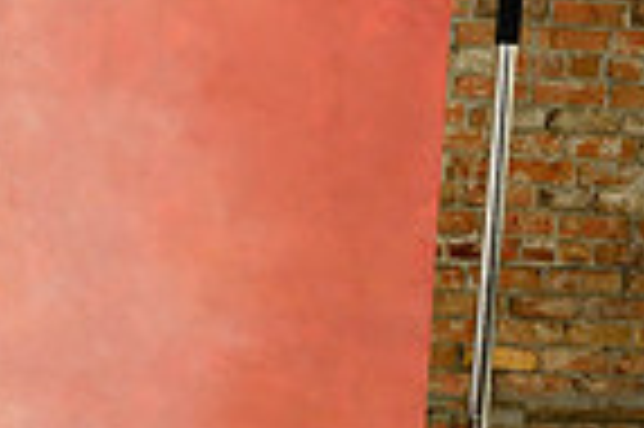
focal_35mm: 118
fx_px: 2108
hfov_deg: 16.7
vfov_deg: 11.4
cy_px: 507
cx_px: -122
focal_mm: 29
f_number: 4.5
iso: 400
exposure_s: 1/250
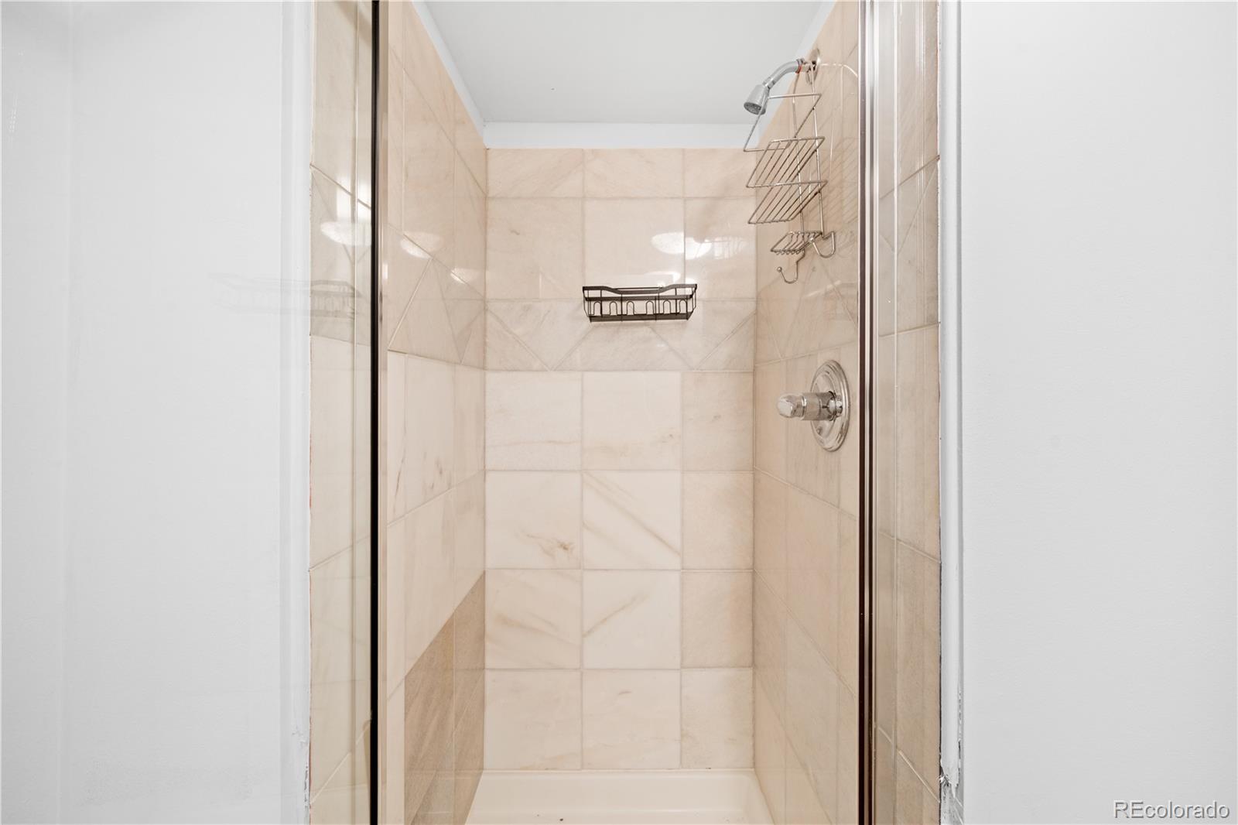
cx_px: 619
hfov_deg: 104.3
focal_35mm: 14
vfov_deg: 81.2
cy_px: 412
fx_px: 481
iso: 320
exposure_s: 1/1.25
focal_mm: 14
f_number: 8
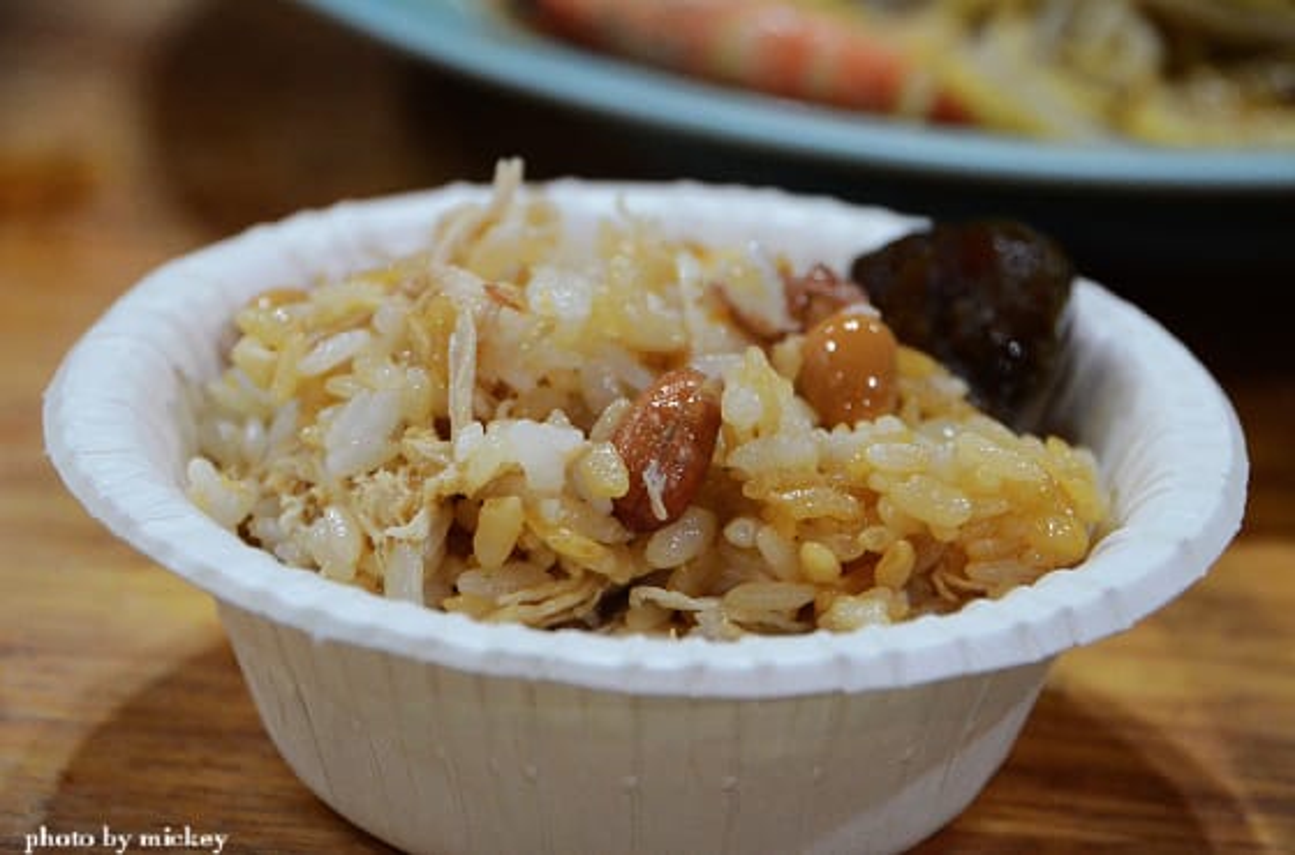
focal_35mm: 150
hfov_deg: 13.7
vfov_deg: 9.1
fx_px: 5381
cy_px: 428
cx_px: 648
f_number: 5.6
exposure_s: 1/60
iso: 3200
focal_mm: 100
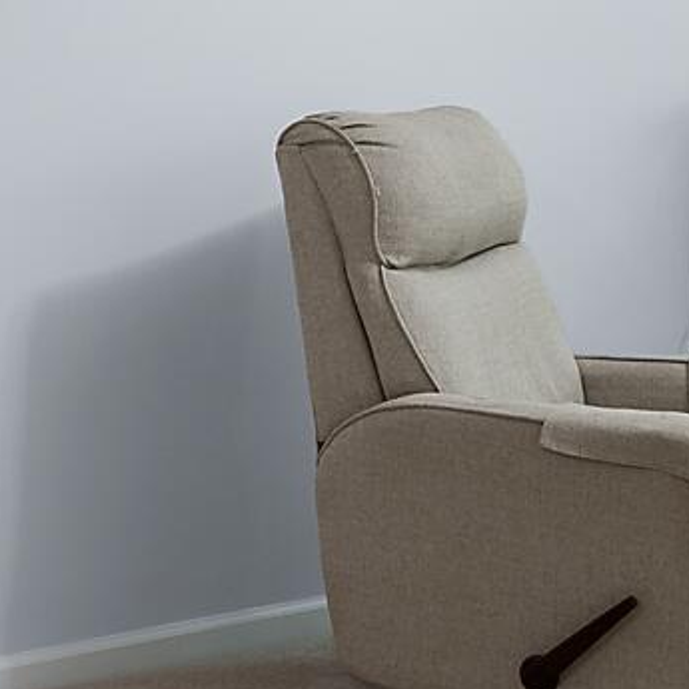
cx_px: 150
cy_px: 12
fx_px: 2500
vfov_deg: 15.4
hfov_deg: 15.6
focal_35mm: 111
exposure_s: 1.6
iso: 100
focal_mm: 10
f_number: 8
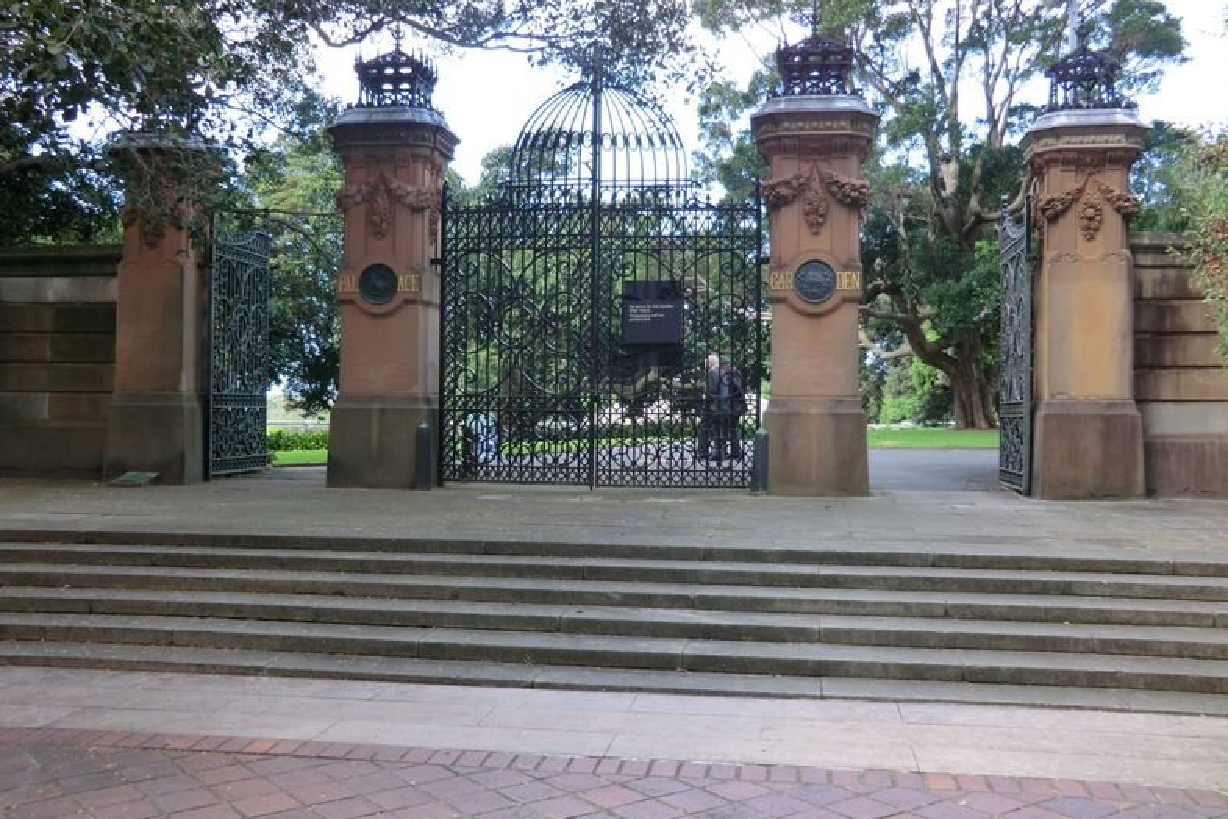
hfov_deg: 53.1
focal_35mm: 36
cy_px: 410
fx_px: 1228
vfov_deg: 36.9
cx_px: 612
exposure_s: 1/100
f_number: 3.6
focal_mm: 6.1
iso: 80
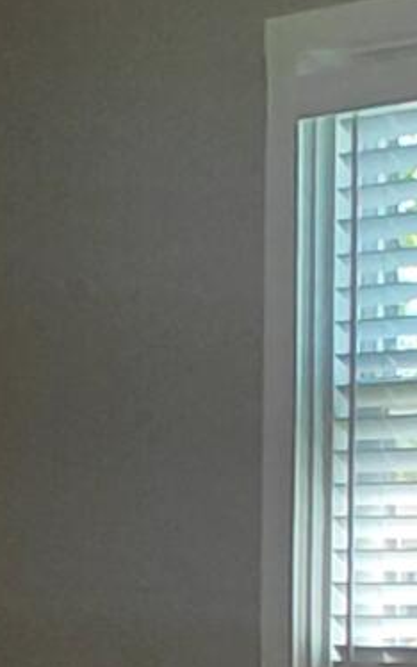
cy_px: 685
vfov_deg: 15.1
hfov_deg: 9.5
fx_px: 2471
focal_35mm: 136
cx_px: -86
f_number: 2.2
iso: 40
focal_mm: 1.64
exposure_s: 1/60
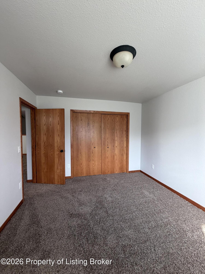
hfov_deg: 85.7
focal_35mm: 14
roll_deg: -0.6
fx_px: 111
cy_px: 137
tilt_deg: -1.2
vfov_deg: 102.1
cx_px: 102
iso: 160
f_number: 2.2
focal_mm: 2.22
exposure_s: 1/121
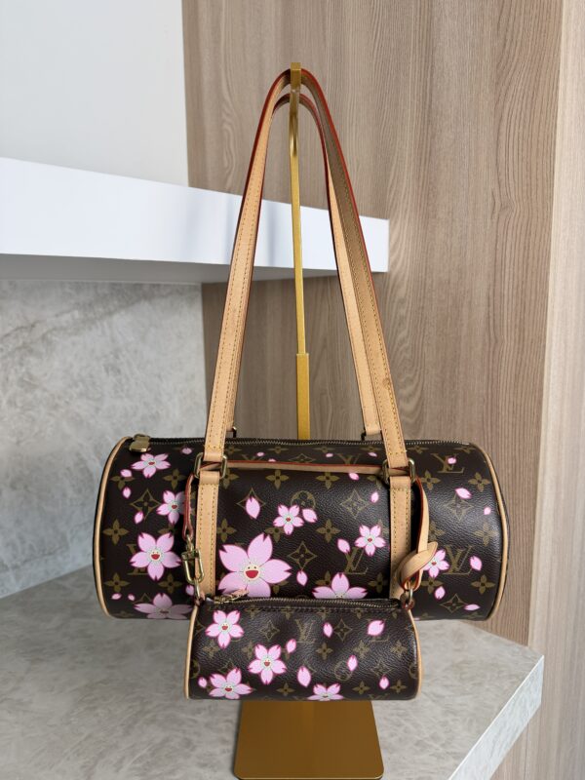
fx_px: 541
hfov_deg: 56.8
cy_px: 390
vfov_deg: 71.6
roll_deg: +0.4
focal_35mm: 24
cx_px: 292
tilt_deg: -8.8
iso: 100
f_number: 1.78
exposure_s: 1/120
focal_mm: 6.76
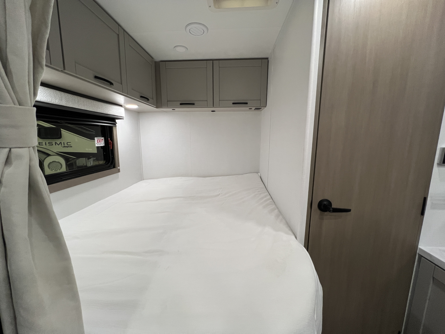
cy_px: 167
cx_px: 222
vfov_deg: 89.9
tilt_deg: -8.7
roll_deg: +0.4
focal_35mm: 13
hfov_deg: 106.2
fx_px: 167
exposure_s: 1/99
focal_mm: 1.57
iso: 200
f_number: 1.8
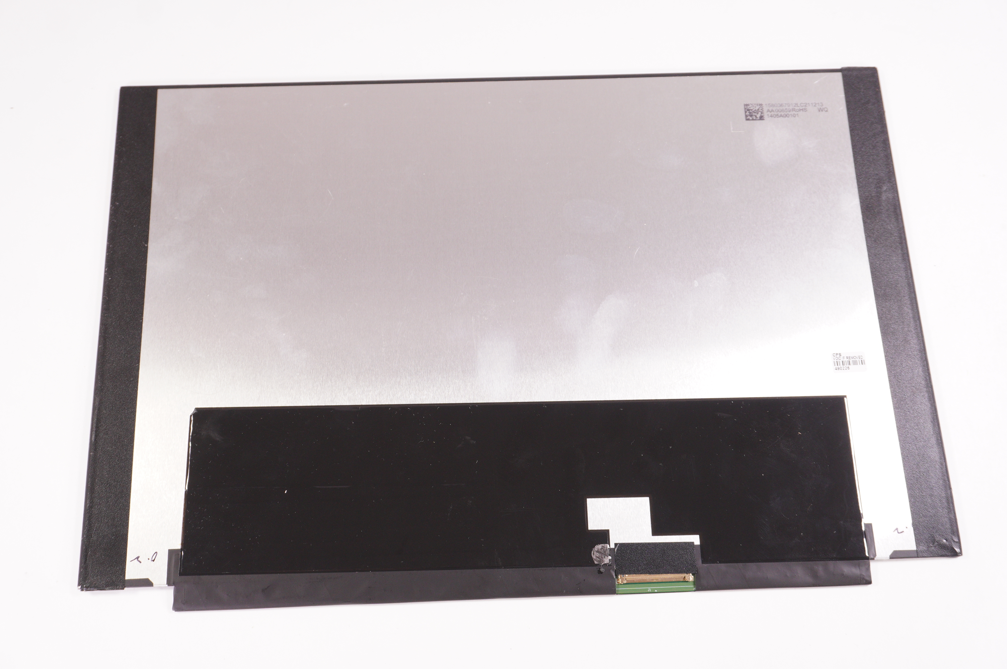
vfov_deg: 35.4
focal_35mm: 38
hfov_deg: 51.3
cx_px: 504
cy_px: 334
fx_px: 1048
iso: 500
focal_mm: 25
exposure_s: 1/125
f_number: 6.3
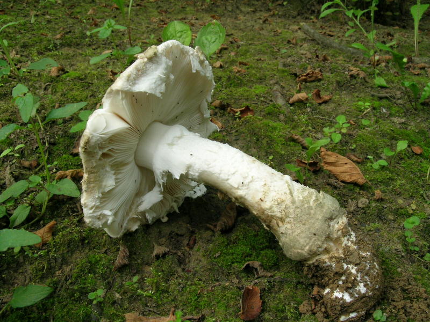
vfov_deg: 45.4
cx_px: 215
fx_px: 385
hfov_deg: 58.4
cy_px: 161
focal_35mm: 31
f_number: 7.3
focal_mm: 6.5
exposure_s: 1/30
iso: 100
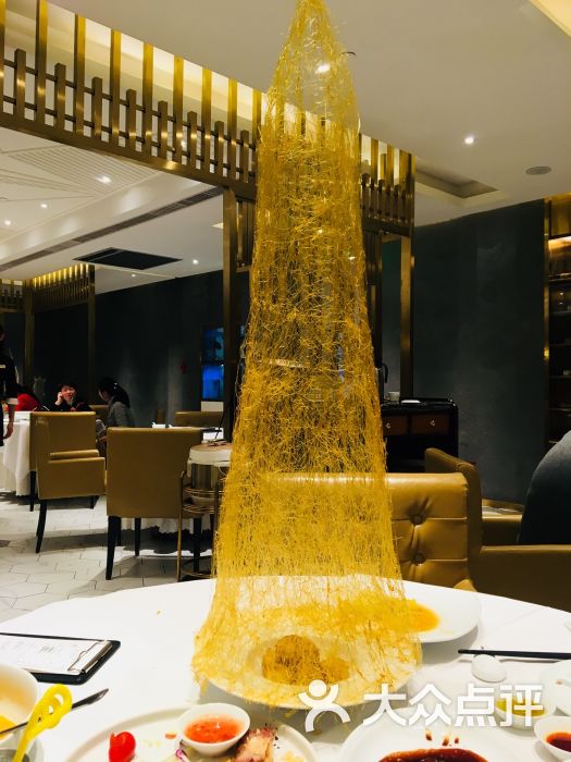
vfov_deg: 61.7
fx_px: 638
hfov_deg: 48.2
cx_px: 286
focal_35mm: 29
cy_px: 381
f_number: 2.2
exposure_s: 1/33
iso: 64
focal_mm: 4.15
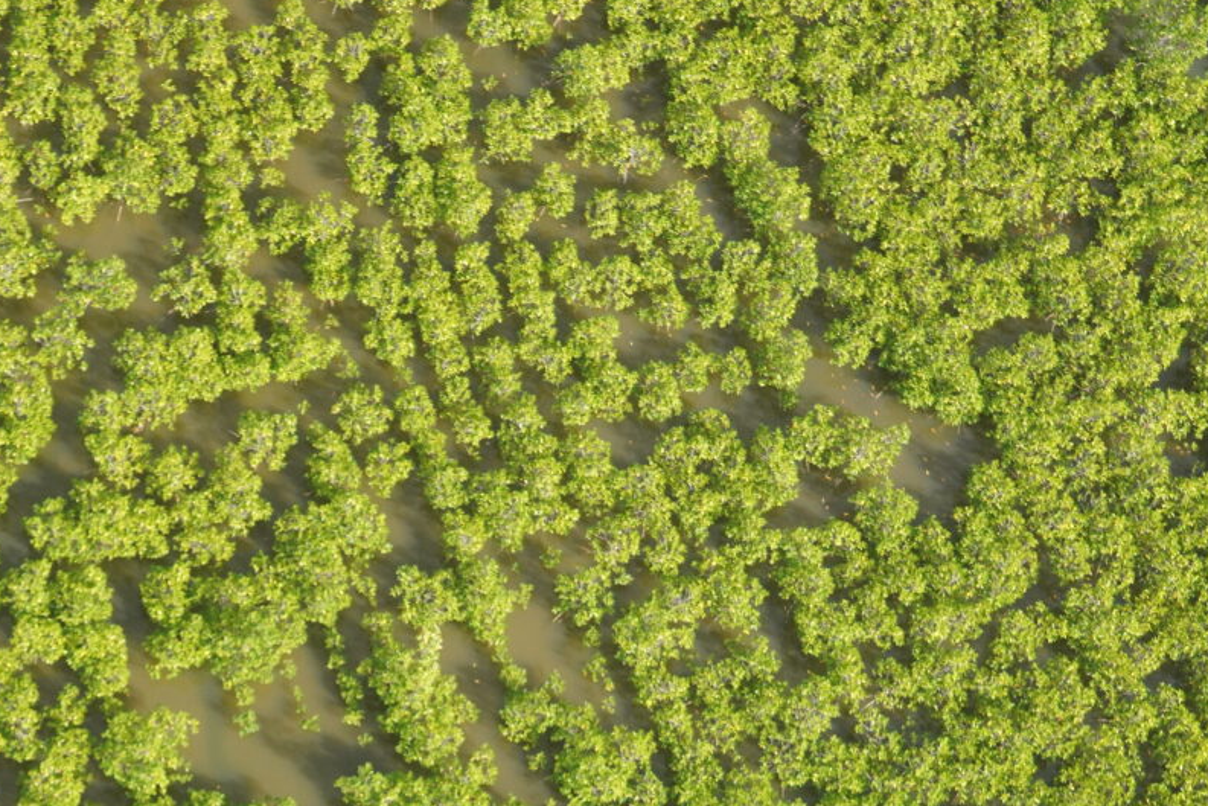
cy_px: 741
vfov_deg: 12.0
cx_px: 344
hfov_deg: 18.0
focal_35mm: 113
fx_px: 3792
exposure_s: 1/2500
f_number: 4.5
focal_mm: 35
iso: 1000
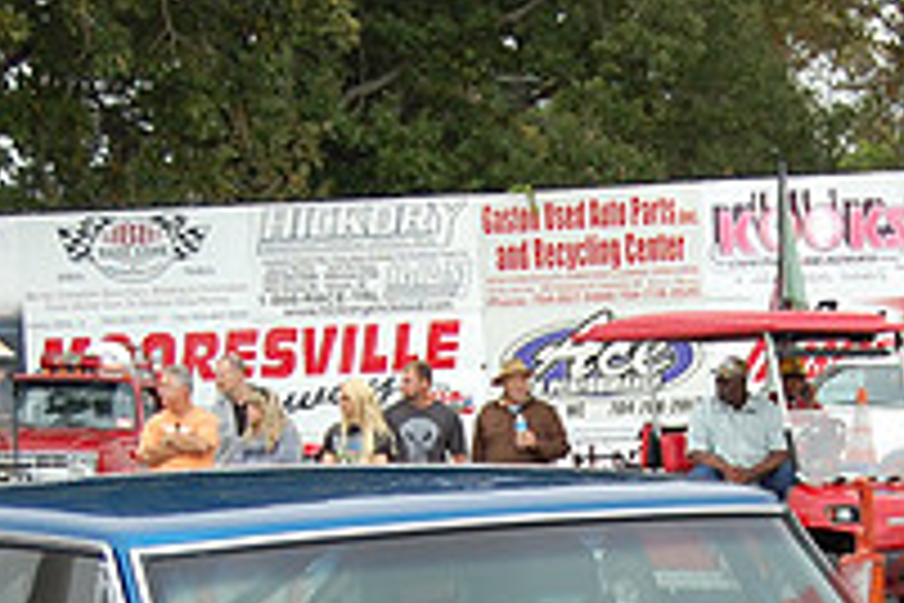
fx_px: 3803
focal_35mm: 151
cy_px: 819
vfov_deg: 8.9
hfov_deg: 13.5
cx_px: 553
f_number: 4.8
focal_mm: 35
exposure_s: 1/800
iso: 400
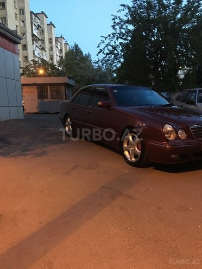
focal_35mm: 29
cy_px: 134
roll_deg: +2.5
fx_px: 226
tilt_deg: -6.1
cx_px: 101
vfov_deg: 61.7
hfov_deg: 48.2
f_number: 2.2
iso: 320
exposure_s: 1/17
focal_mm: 4.15
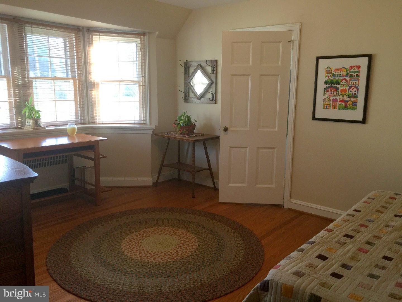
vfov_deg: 48.2
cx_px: 201
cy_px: 151
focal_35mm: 29
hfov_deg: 61.7
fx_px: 337
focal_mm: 4.15
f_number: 2.2
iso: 32
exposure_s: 1/15
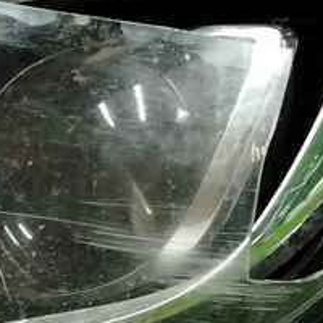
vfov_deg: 11.4
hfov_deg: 10.8
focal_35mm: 153
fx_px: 1615
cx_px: -226
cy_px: 266
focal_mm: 5.25
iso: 254
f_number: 1.75
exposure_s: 1/50
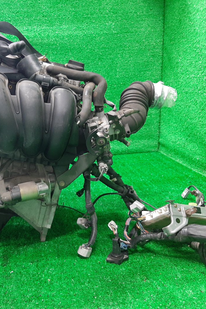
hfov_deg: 35.1
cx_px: 50
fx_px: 317
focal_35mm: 37
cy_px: 157
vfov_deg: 51.9
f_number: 1.7
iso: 199
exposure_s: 1/33
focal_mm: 3.93
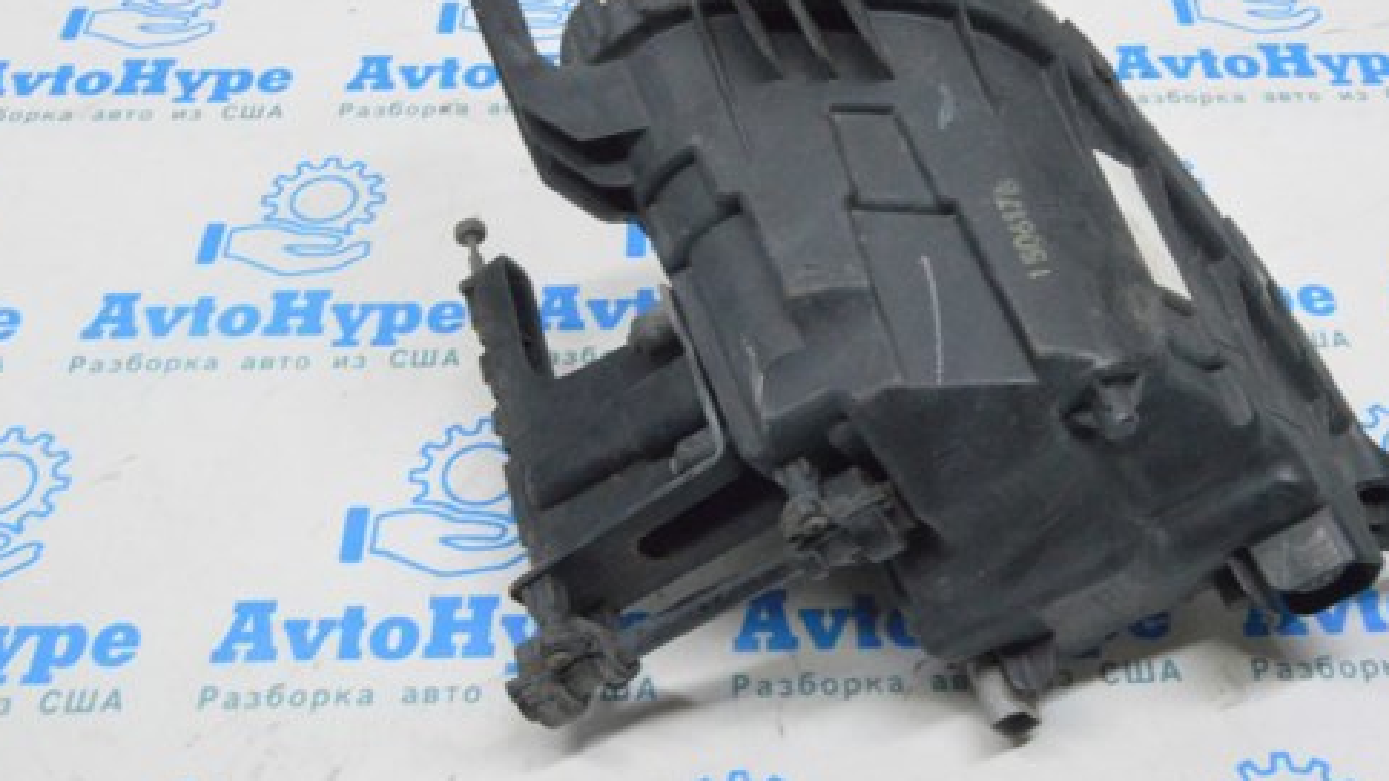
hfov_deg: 43.0
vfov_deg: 24.8
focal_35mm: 48
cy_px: 208
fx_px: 1756
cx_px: 829
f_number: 20
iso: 6400
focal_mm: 23
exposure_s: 1/20
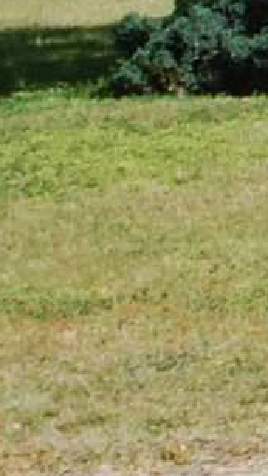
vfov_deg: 5.7
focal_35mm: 378
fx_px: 4769
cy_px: -211
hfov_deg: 2.8
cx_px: 1912
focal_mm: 24
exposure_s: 1/200
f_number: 7.1
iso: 100
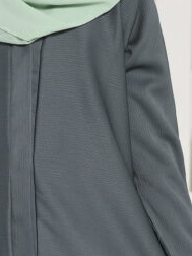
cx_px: 25
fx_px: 2514
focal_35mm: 340
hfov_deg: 4.4
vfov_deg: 5.8
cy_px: 231
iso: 160
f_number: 3.5
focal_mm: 85
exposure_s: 1/160
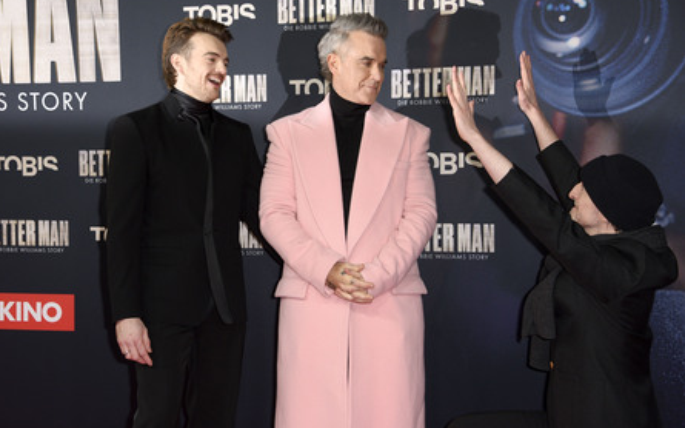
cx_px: 339
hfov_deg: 32.0
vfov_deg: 20.3
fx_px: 1195
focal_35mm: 64
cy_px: 208
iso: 1000
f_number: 5.6
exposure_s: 1/250
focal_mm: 62
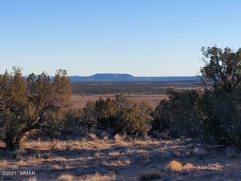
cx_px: 120
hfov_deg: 18.9
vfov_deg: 14.2
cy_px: 90
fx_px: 724
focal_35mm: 104
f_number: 1.5
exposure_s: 1/1786
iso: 50
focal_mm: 4.23
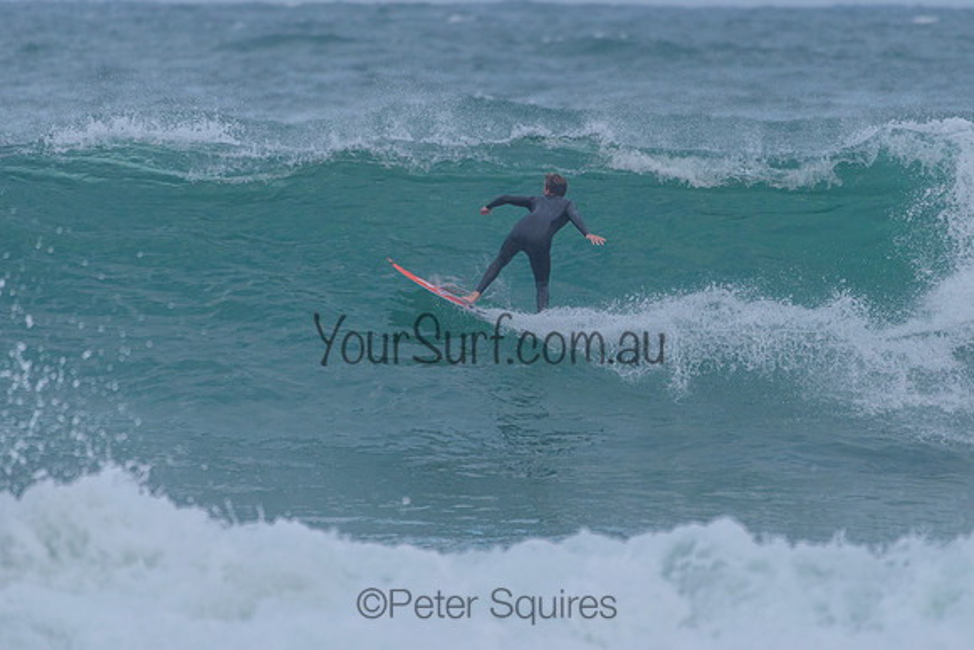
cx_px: 533
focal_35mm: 613
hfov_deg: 3.4
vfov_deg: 2.2
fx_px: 16576
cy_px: 257
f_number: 5.6
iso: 900
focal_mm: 500
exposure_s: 1/2000
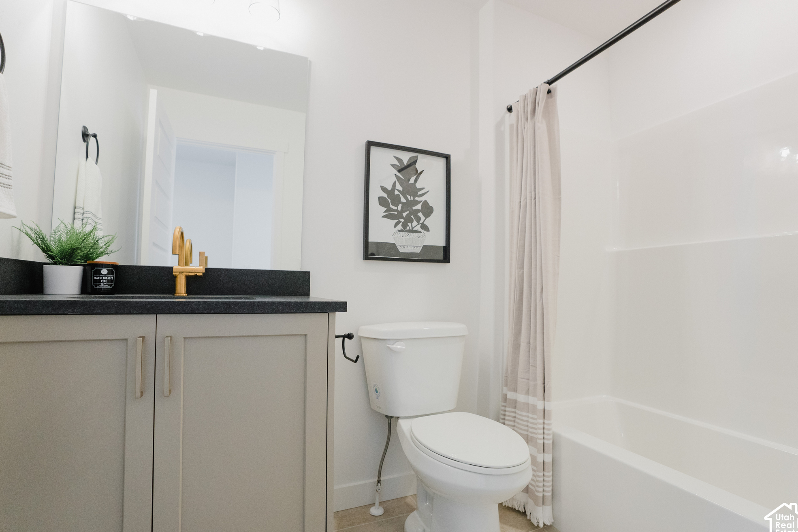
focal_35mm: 17
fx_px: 377
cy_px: 274
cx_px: 403
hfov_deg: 93.3
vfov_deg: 70.4
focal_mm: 16
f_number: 3.5
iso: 2000
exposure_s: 1/400
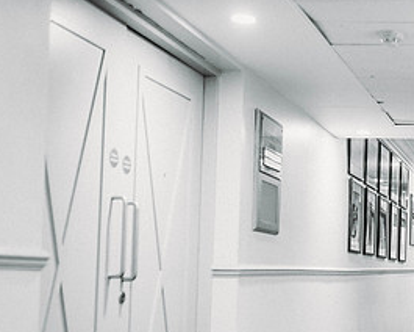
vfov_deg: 21.1
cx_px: 444
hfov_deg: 24.8
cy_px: 245
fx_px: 882
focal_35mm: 72
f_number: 1.6
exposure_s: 1/160
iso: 320
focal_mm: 35
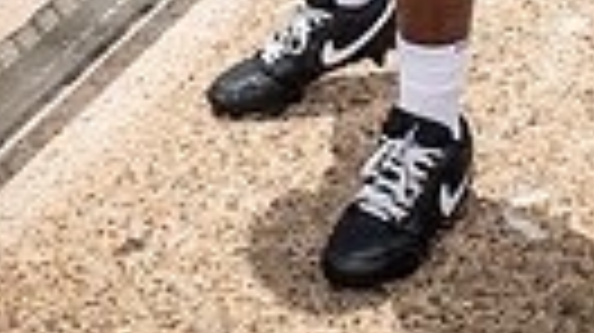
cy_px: -585
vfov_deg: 7.9
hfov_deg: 15.8
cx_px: 364
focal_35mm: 136
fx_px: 2140
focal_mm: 38
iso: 100
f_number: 7.1
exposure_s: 1/500
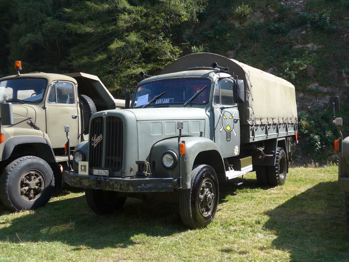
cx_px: 174
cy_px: 131
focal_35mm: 36
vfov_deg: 39.7
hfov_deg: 51.4
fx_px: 363
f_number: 2.8
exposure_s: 1/500
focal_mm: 7.5
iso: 80
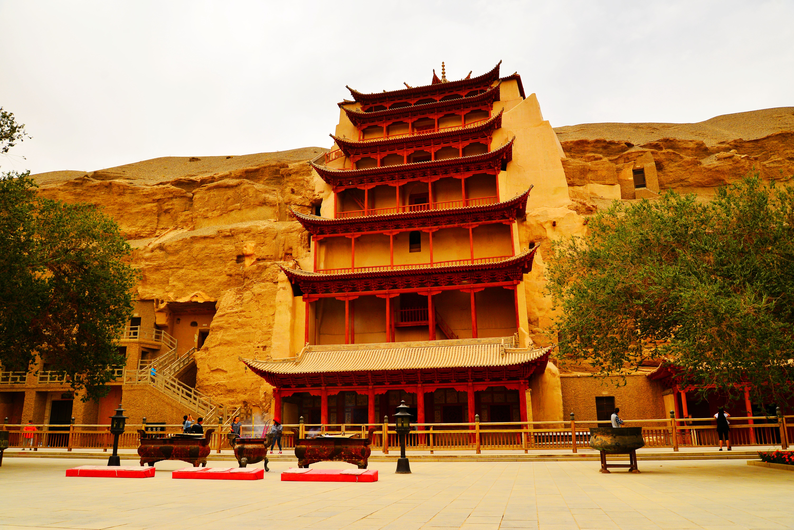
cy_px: 265
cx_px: 397
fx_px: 618
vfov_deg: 46.4
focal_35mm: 28
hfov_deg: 65.5
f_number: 5.6
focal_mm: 28
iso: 200
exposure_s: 1/1250
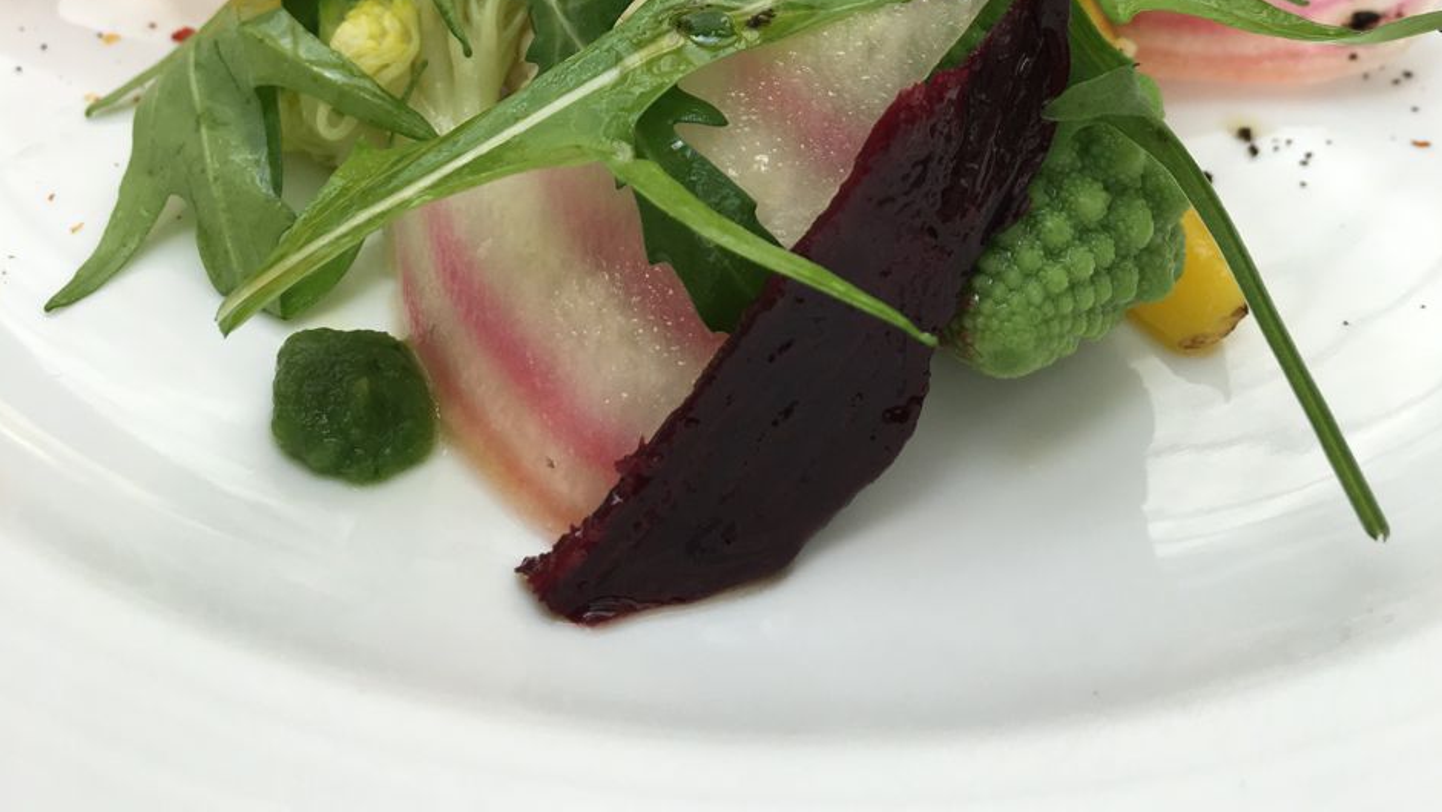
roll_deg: -2.7
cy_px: -84
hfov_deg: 47.4
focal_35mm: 43
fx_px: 1644
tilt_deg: -35.0
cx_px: 723
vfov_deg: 25.6
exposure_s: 1/50
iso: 32
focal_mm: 4.15
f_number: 2.2
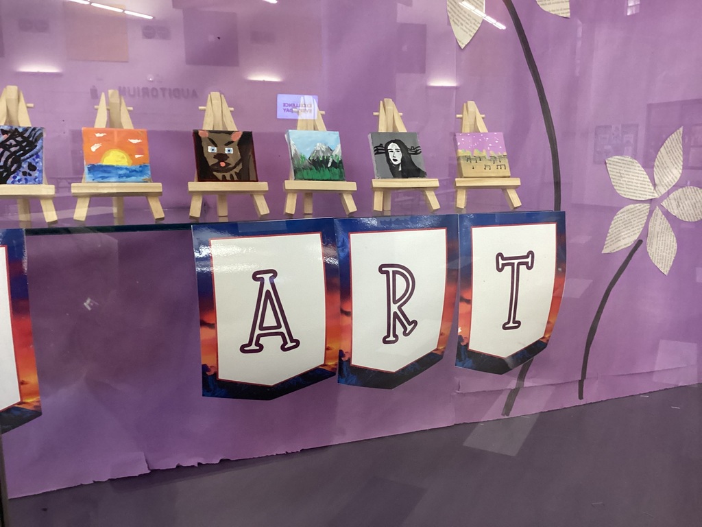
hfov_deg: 58.4
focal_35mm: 31
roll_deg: -0.2
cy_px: 264
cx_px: 351
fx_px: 629
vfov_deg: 45.4
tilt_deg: -10.1
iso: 400
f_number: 2.4
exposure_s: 1/40
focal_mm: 3.3
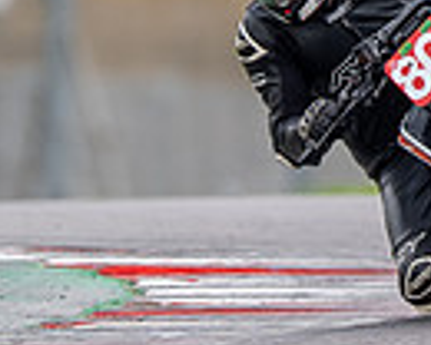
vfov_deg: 0.6
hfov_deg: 0.7
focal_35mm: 2768
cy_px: -211
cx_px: 571
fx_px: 35308
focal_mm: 600
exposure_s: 1/500
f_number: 4.5
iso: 160
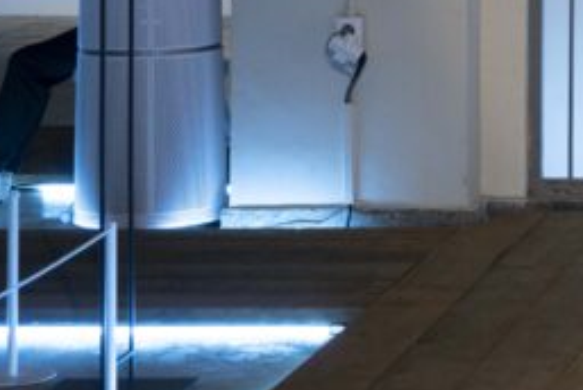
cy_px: -341
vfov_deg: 7.4
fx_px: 2902
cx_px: 1055
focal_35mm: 179
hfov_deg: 10.7
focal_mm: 45
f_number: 5.6
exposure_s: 1/160
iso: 2000
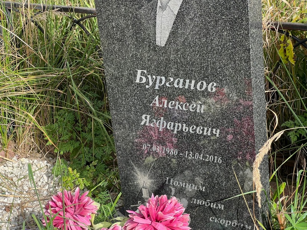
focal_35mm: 77
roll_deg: +3.6
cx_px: 154
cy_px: 115
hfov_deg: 25.3
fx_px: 683
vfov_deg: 19.1
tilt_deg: -23.7
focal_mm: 9
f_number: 2.8
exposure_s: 1/199
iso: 32
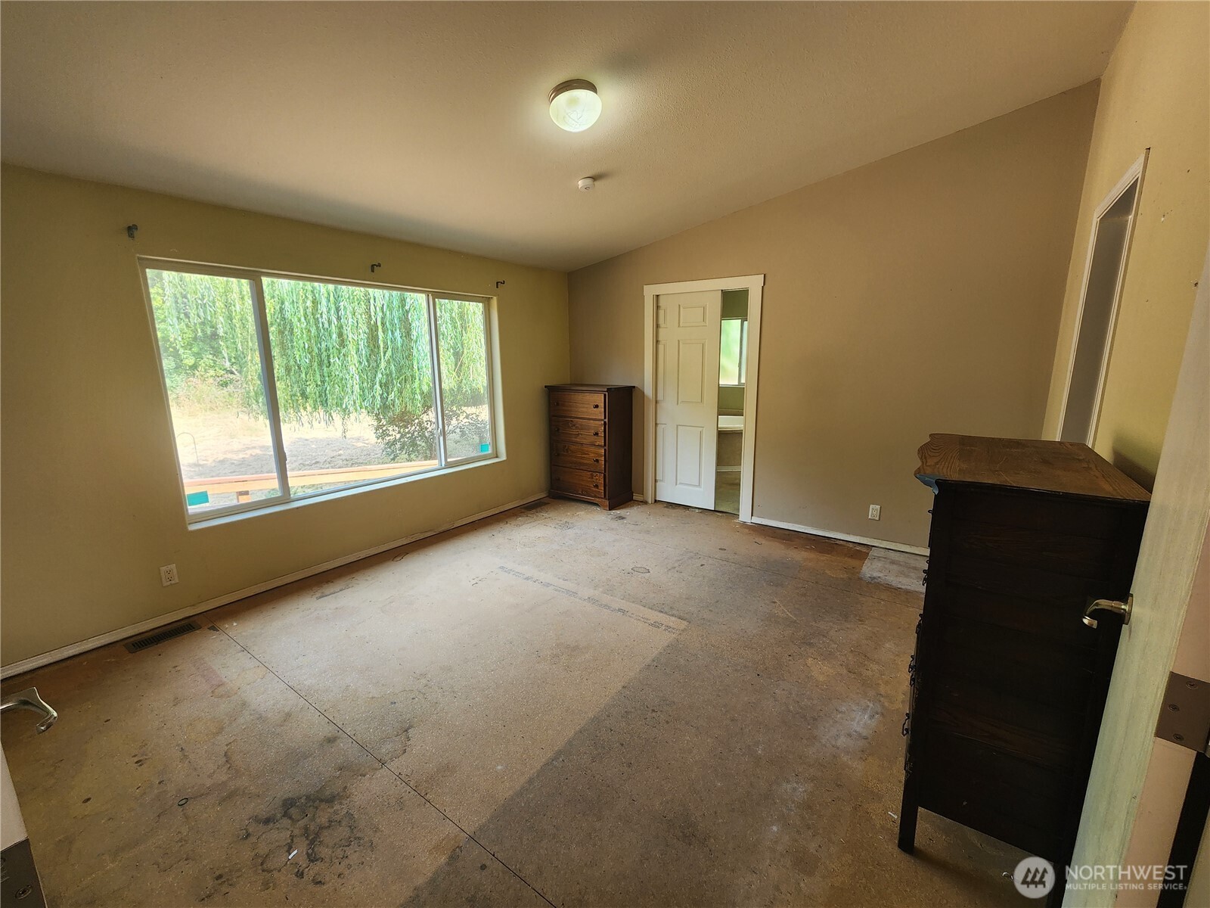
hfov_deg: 106.2
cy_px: 454
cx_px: 605
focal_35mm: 13
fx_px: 454
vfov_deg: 89.9
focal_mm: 2.2
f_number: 2.2
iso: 80
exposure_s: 1/60
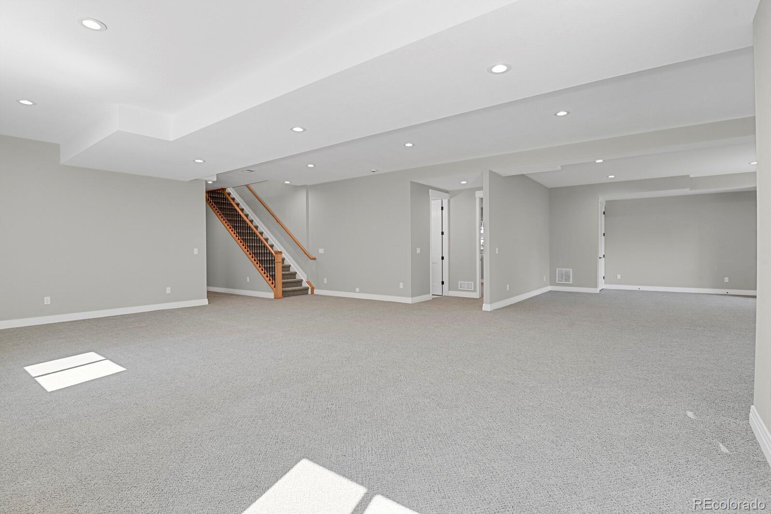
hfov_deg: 93.3
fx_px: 364
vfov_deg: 70.4
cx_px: 386
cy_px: 257
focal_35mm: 17
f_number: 8
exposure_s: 1/20
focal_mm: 17
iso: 5600
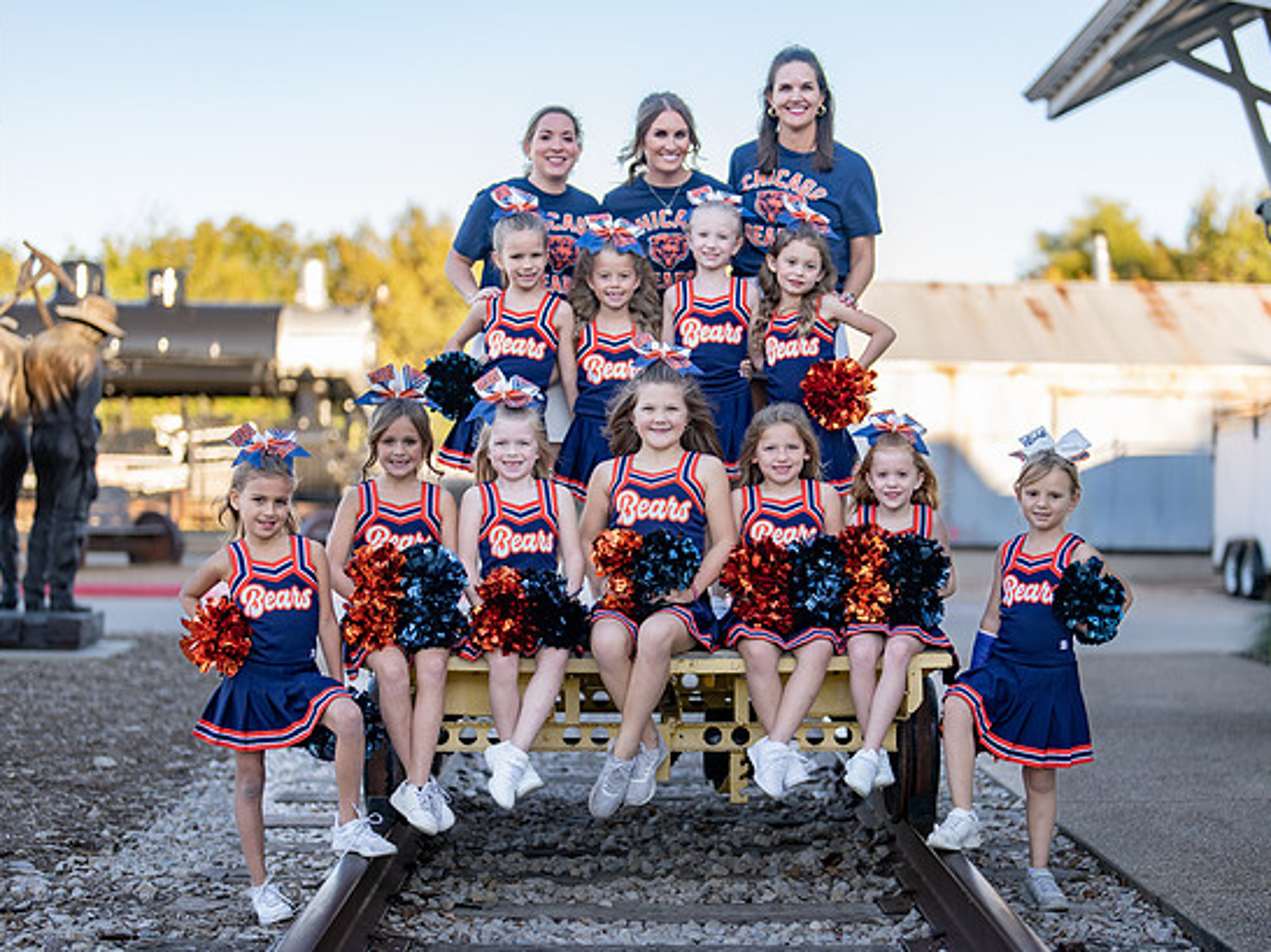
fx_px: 2422
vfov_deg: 22.2
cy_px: 573
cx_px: 734
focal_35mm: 66
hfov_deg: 29.4
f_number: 1.2
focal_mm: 50
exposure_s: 1/1250
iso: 100
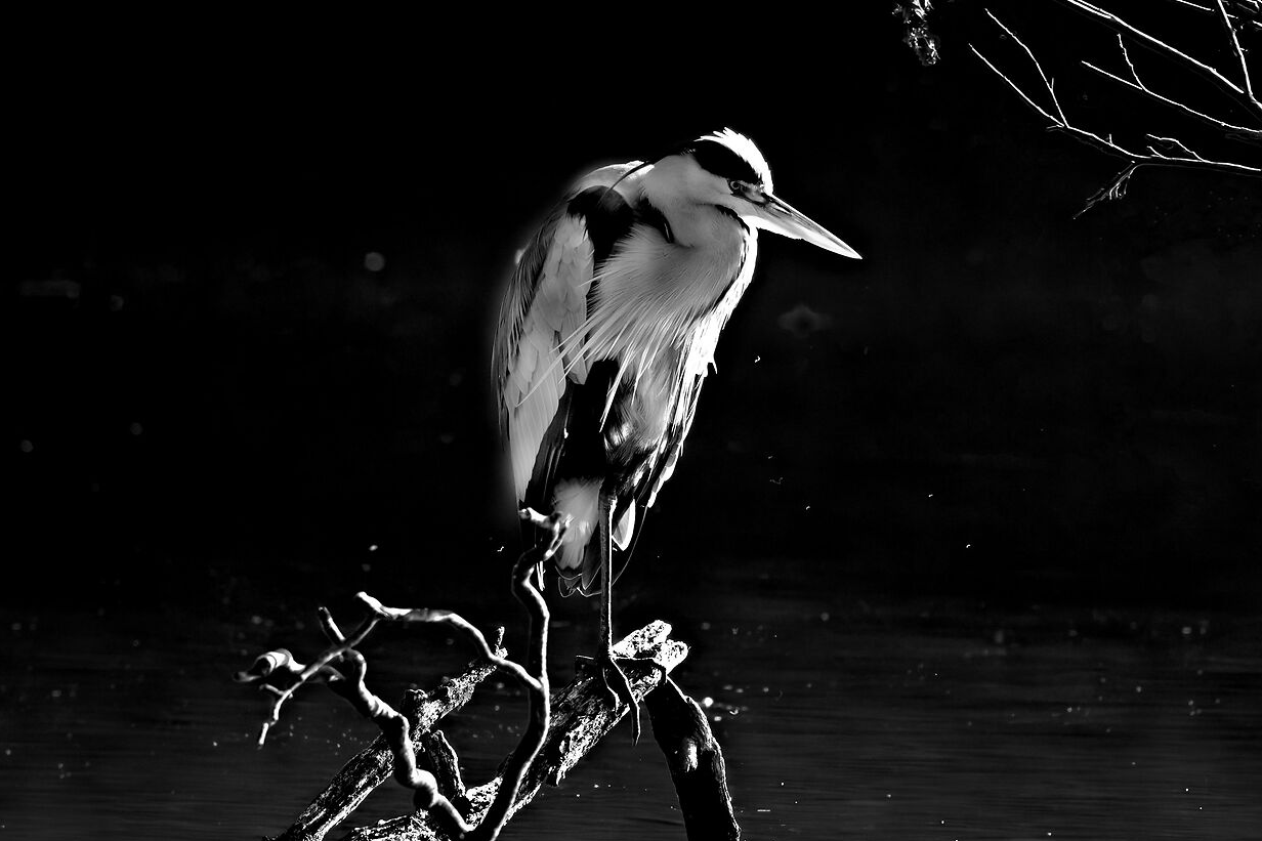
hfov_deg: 2.3
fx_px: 31964
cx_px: 925
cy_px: 639
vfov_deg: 1.5
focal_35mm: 912
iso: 1250
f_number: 7.1
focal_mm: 312
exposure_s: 1/1000
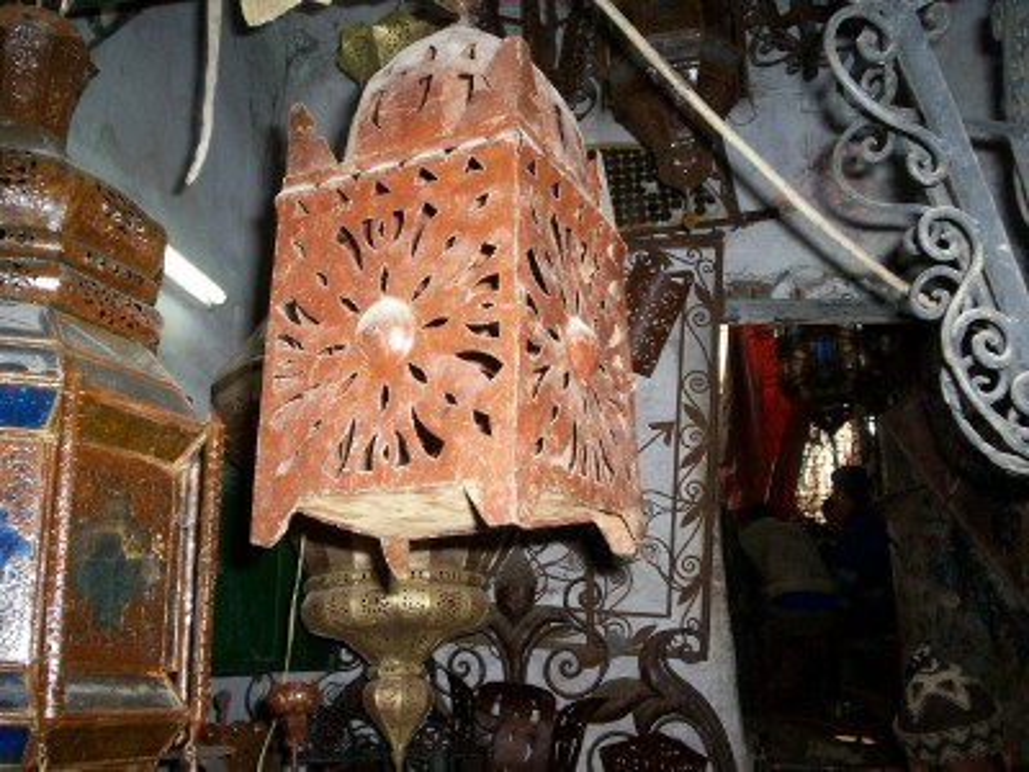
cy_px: 386
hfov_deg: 51.4
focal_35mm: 36
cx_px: 514
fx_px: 1070
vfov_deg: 39.7
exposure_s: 1/64
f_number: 4.5
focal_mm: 5.9
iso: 140
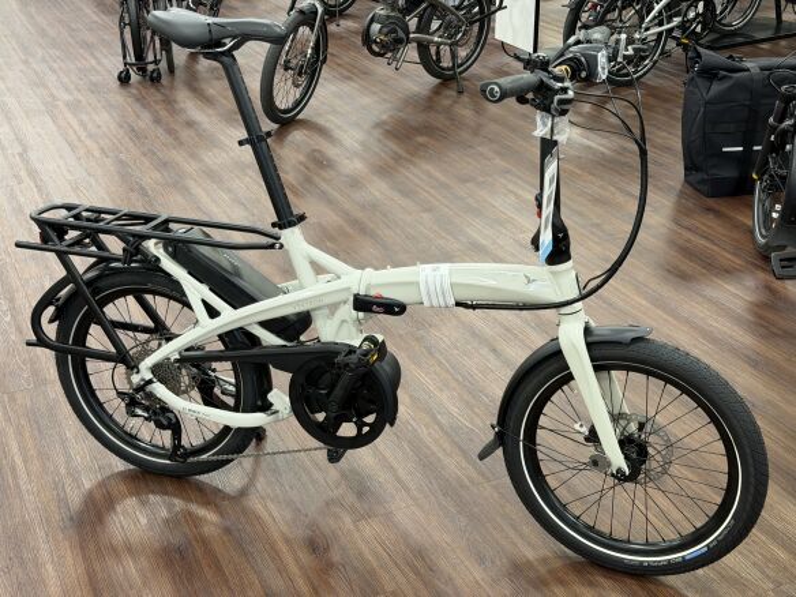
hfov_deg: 39.7
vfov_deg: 30.3
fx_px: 1104
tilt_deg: -26.1
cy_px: 298
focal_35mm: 48
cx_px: 398
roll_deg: +0.4
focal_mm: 6.76
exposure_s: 1/50
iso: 125
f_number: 1.78
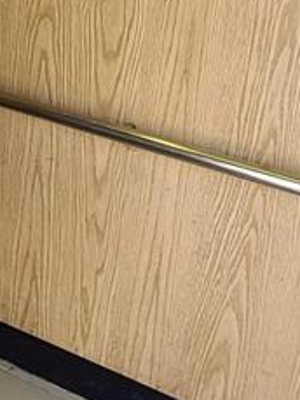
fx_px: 785
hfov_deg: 21.5
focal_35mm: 68
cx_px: 84
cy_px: 141
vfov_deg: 28.4
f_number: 2.2
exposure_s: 1/60
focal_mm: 2.2
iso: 80
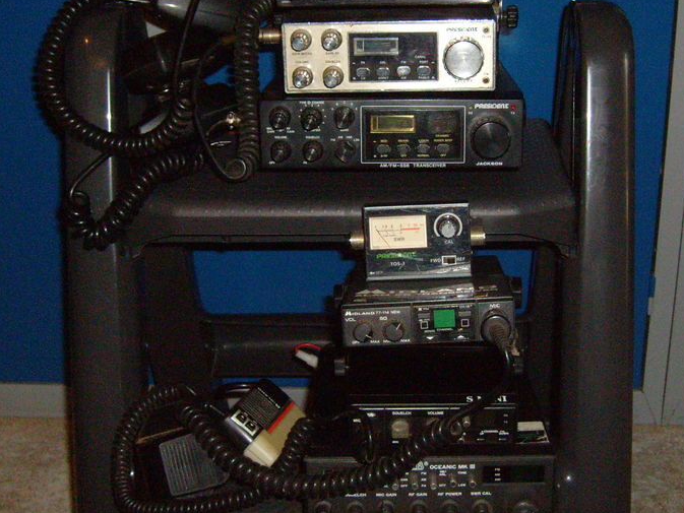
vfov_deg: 28.0
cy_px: 230
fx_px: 1028
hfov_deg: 36.7
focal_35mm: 52
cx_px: 410
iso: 400
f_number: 2.8
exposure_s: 1/45
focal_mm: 5.8
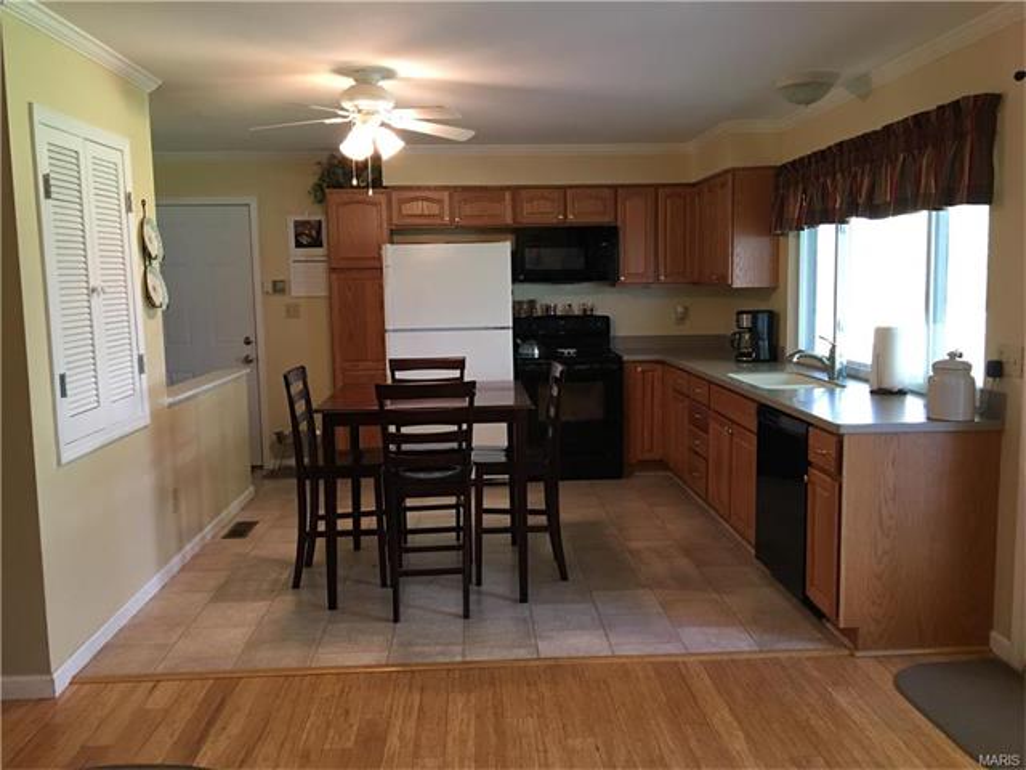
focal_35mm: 29
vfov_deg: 48.2
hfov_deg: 61.7
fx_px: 860
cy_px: 385
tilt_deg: -6.3
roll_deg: +1.1
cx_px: 513
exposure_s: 1/15
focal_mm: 4.15
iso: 64
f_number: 2.2
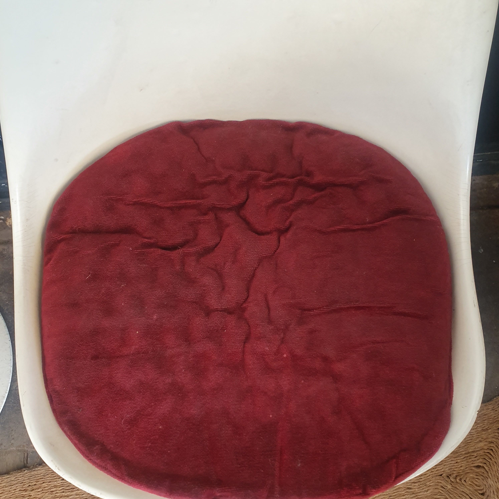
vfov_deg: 52.3
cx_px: 247
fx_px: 506
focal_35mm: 31
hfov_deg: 52.5
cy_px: 286
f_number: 2.4
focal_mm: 4.32
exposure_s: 1/100
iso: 250
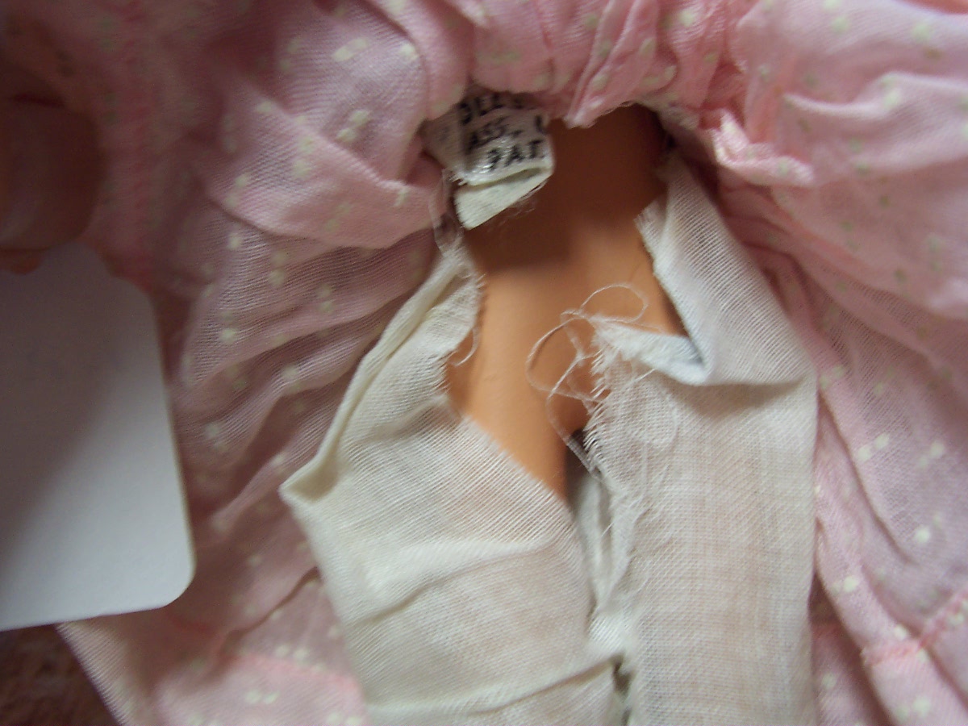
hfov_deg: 50.1
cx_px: 484
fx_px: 1035
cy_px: 363
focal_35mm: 37
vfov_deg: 38.7
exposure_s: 1/45
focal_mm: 5.6
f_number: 2.8
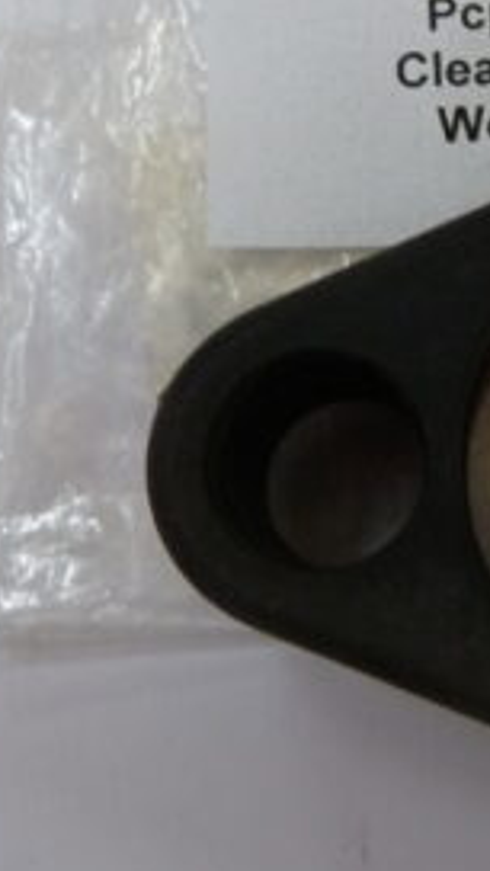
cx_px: 554
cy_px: 279
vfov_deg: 34.5
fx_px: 1386
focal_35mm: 60
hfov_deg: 19.1
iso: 250
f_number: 3.3
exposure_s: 1/30
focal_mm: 4.1
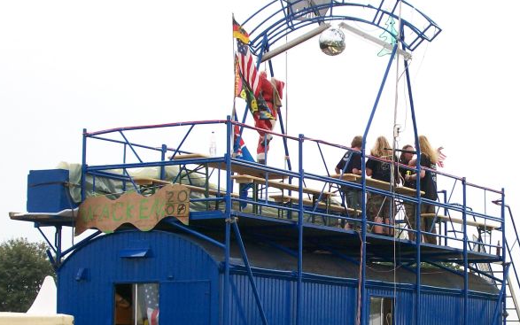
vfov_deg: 12.9
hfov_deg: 20.6
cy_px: 243
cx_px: 318
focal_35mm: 101
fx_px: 1431
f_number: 3.8
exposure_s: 1/562
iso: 80
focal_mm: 11.6
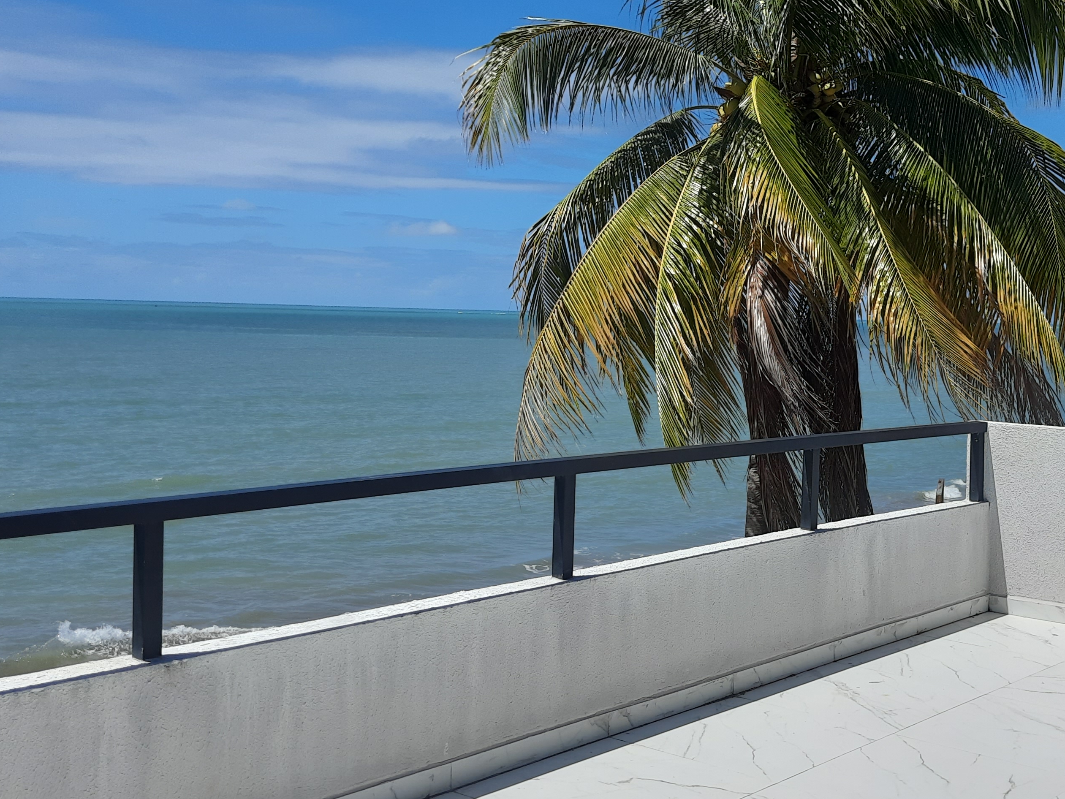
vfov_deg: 32.8
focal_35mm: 44
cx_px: 709
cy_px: 346
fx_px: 1354
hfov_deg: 42.4
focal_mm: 5.23
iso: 20
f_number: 1.8
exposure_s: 1/2092
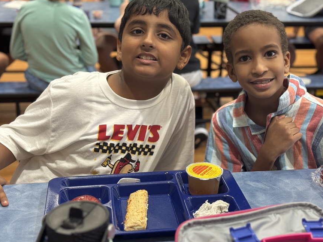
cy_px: 106
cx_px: 178
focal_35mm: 57
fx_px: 532
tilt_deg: -19.9
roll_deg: -2.0
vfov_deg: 25.7
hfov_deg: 33.7
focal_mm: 6.76
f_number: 1.78
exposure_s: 1/60
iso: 125
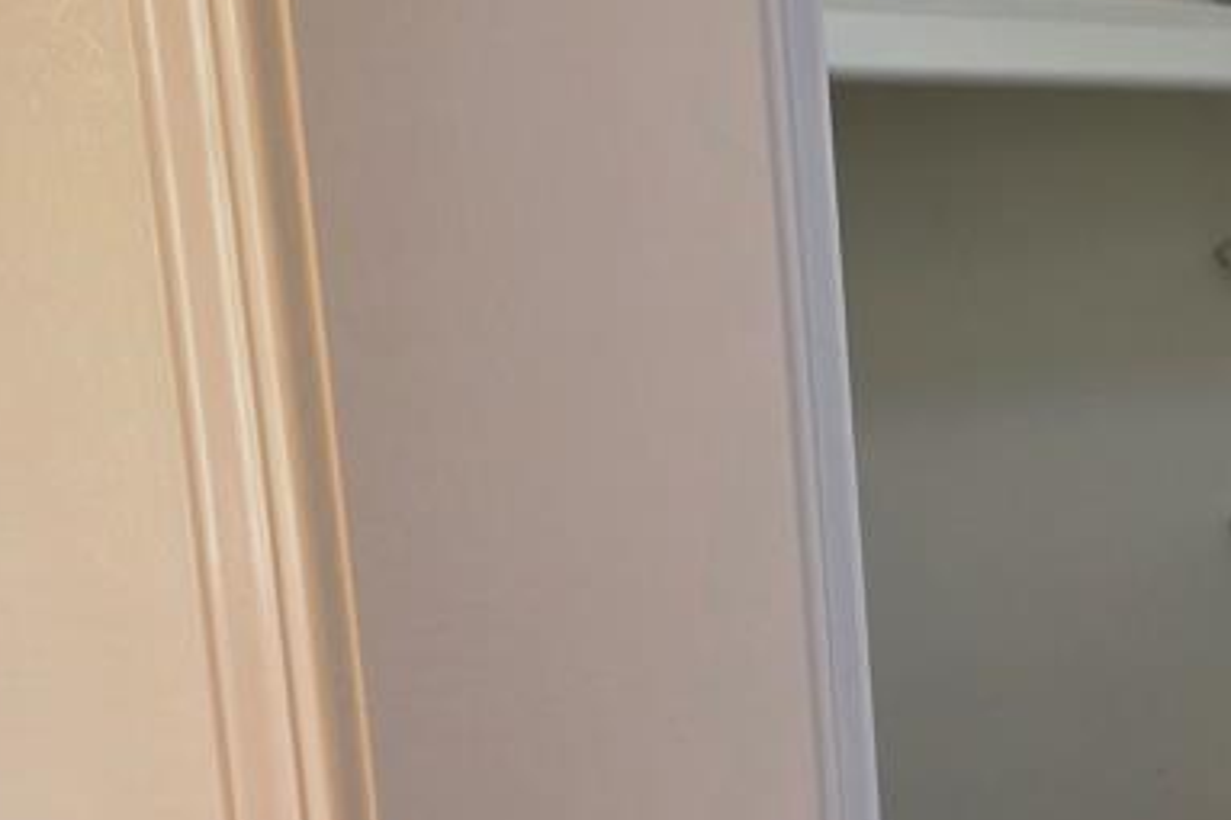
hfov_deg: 27.1
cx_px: 1543
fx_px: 2187
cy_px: 511
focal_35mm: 64
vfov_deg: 21.2
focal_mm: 6.3
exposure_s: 1/120
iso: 125
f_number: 1.7
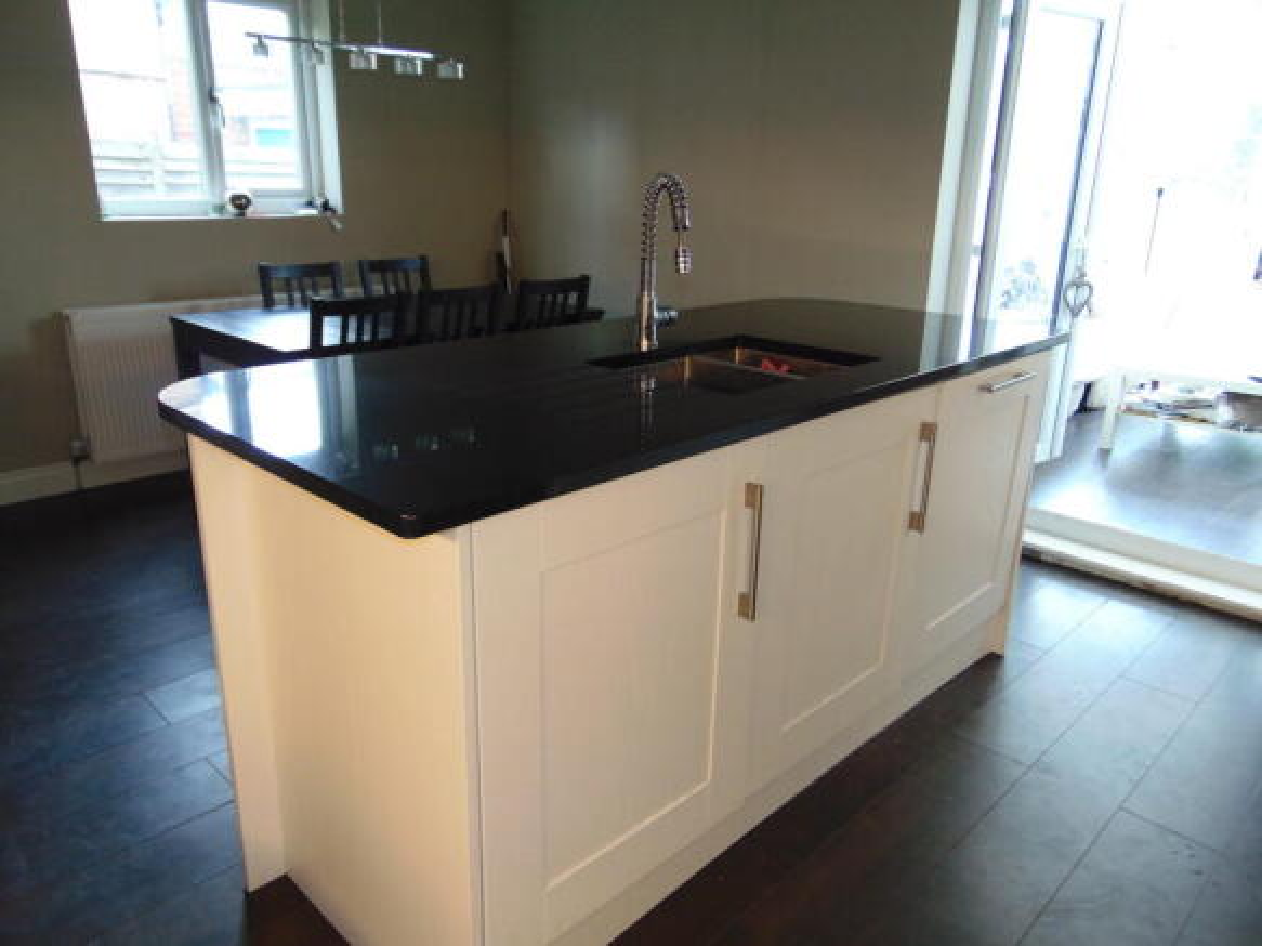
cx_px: 631
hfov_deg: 69.4
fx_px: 911
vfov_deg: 54.9
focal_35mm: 25
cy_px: 473
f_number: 3
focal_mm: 4.5
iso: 200
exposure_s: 1/30
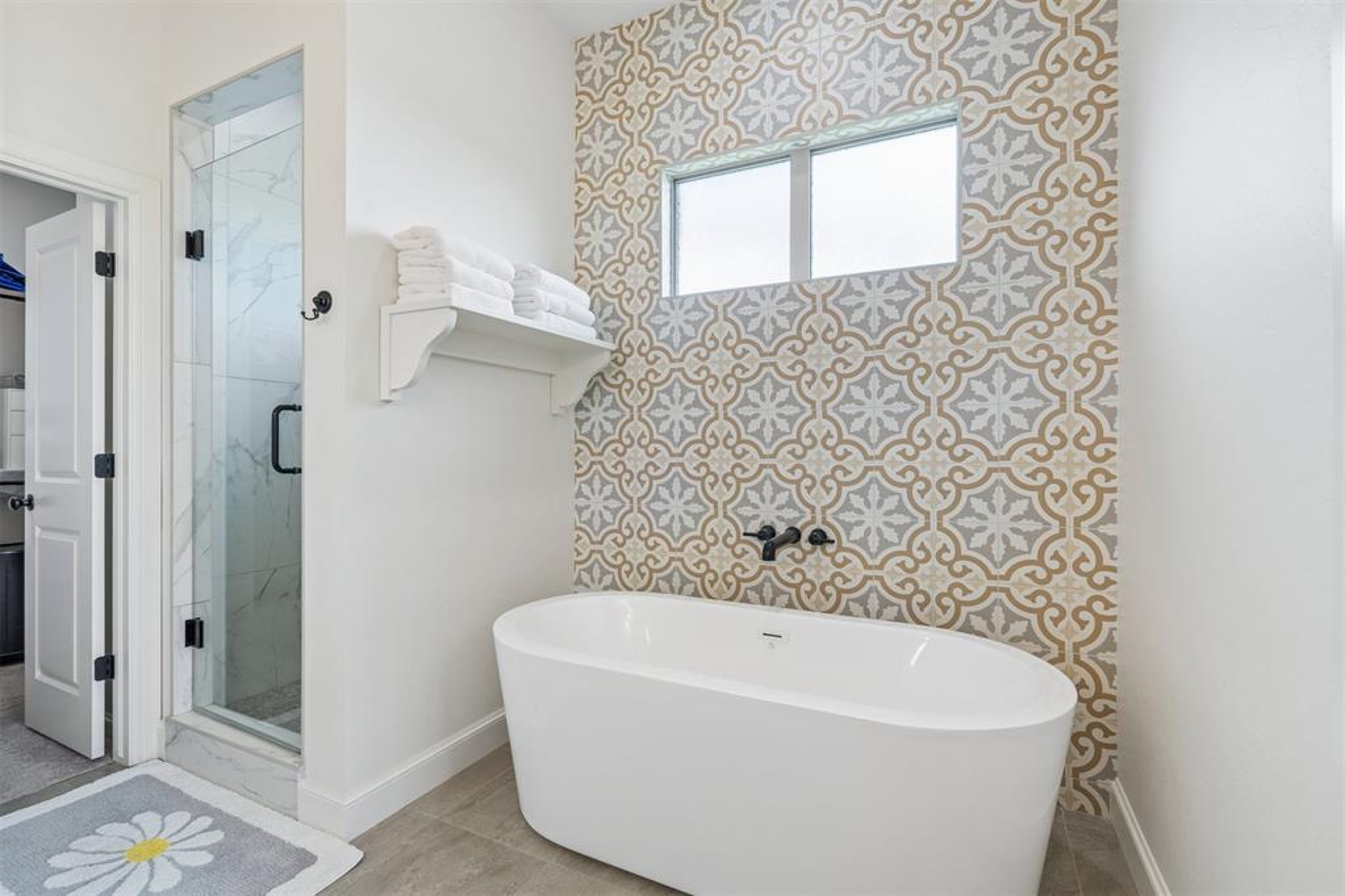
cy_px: 448
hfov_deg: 96.7
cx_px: 672
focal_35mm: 16
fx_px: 598
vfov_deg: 73.7
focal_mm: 16
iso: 200
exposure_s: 1/25
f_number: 8
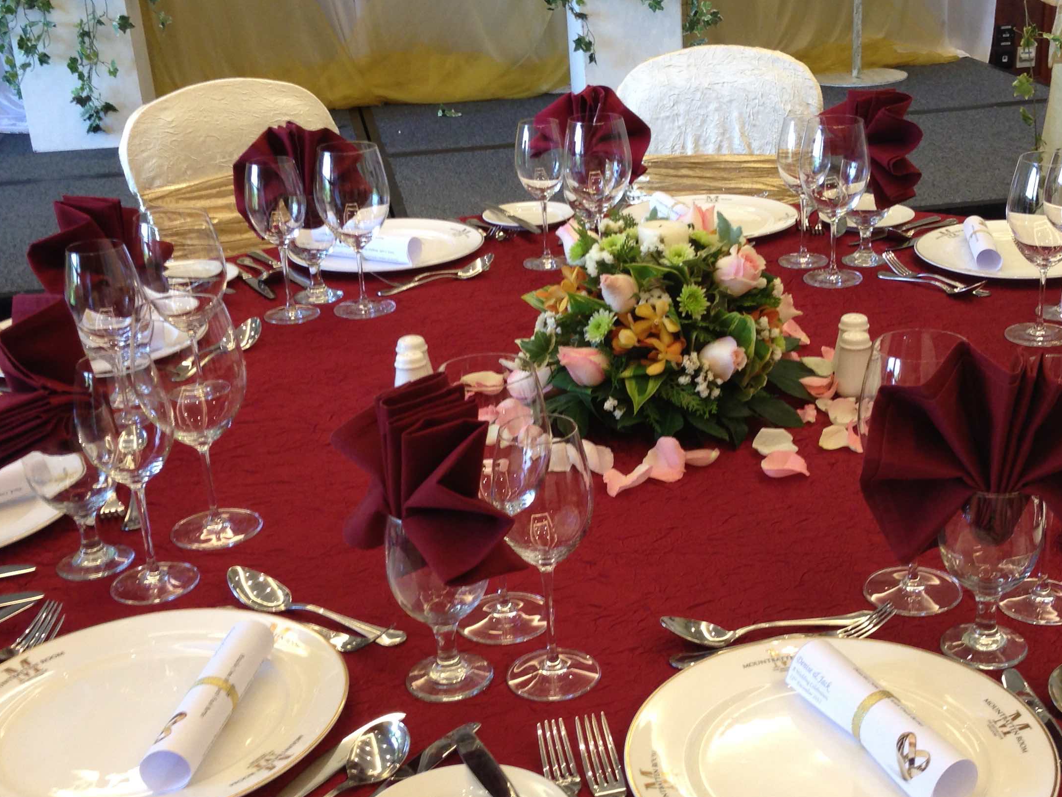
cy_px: 461
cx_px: 673
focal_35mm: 50
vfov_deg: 29.1
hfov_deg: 37.9
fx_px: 1534
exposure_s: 1/20
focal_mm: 4.13
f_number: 2.4
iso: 80
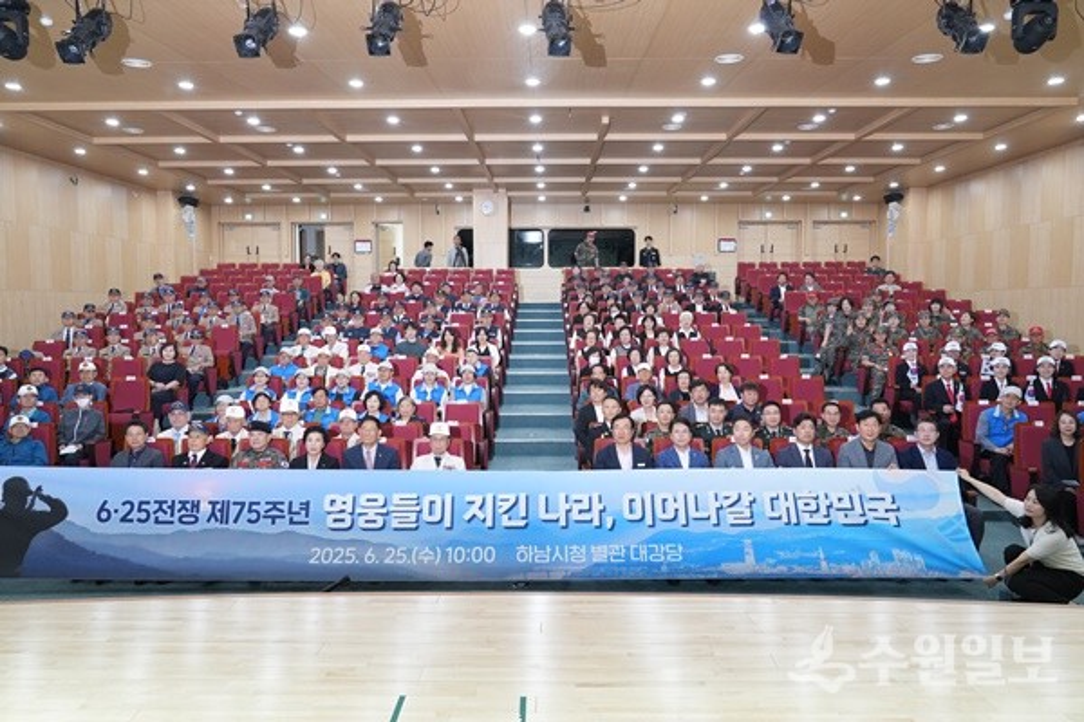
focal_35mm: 25
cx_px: 542
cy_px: 361
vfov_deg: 51.3
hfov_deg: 71.5
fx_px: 753
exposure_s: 1/100
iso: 2500
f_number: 4.5
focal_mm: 25
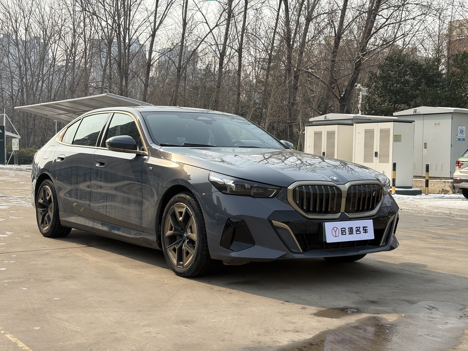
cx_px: 234
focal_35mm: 52
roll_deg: -1.7
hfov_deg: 36.8
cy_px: 176
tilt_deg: -1.4
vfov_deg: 28.0
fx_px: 703
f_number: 1.6
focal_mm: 5.96
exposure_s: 1/2639
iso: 40
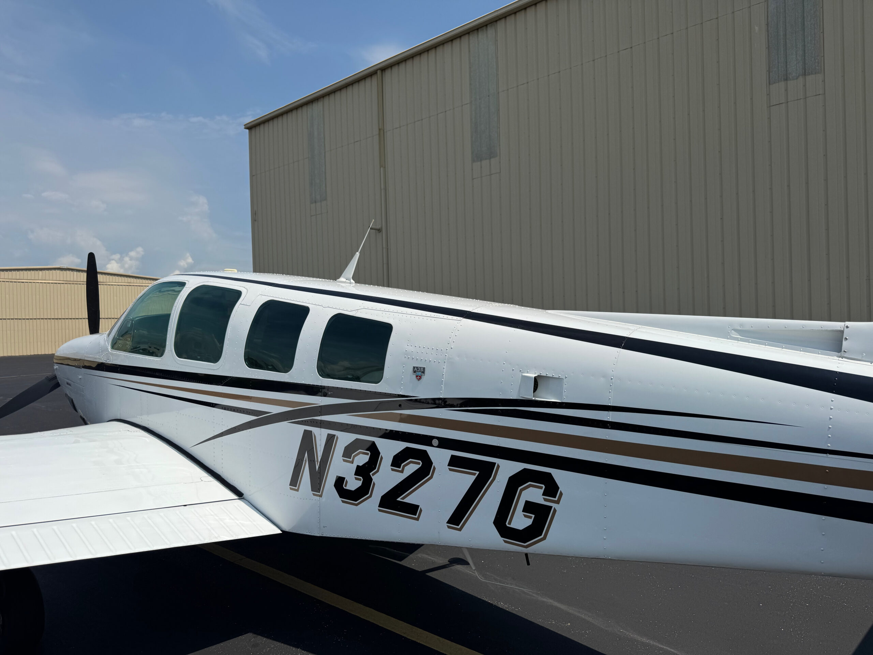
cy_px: 328
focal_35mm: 24
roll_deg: +1.6
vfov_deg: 56.8
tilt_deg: +0.6
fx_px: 605
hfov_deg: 71.6
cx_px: 436
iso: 80
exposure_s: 1/9009
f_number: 1.78
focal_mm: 6.76
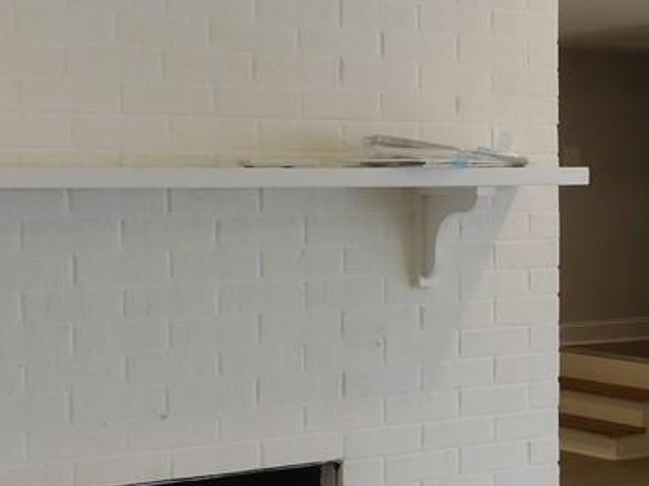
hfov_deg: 23.4
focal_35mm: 83
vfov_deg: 17.8
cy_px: 277
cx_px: 465
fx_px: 1556
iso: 125
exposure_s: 1/40
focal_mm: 5.7
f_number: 3.6
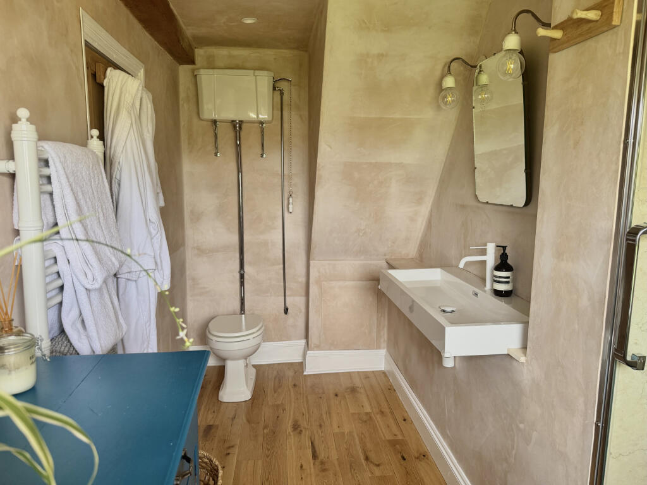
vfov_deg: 56.8
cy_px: 242
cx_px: 324
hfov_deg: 71.6
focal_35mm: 24
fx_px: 449
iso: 160
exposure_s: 1/121
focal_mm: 6.76
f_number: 1.78
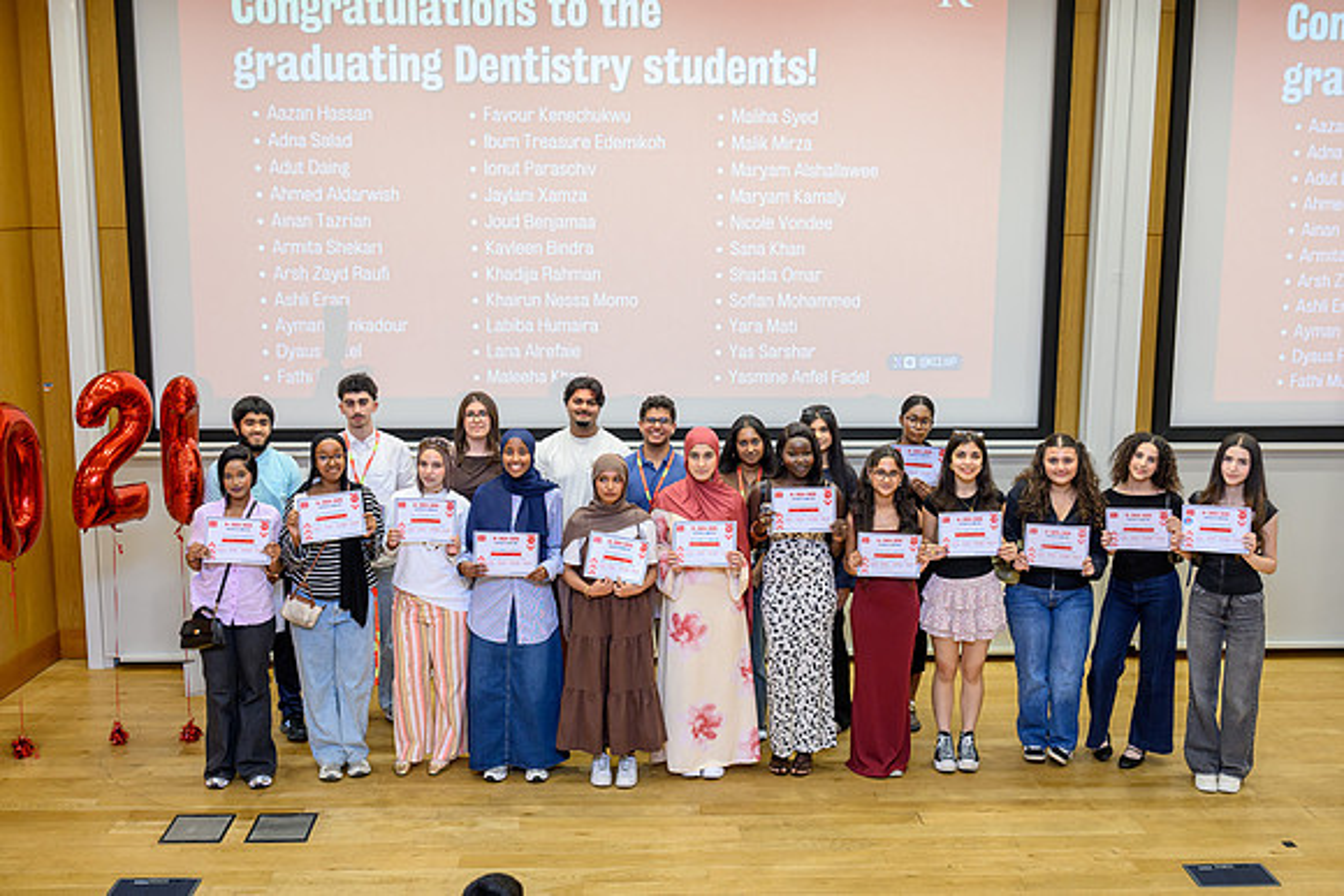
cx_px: 672
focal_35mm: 39
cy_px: 448
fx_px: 1474
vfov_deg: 33.8
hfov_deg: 49.0
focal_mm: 39
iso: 2000
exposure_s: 1/200
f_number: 2.8
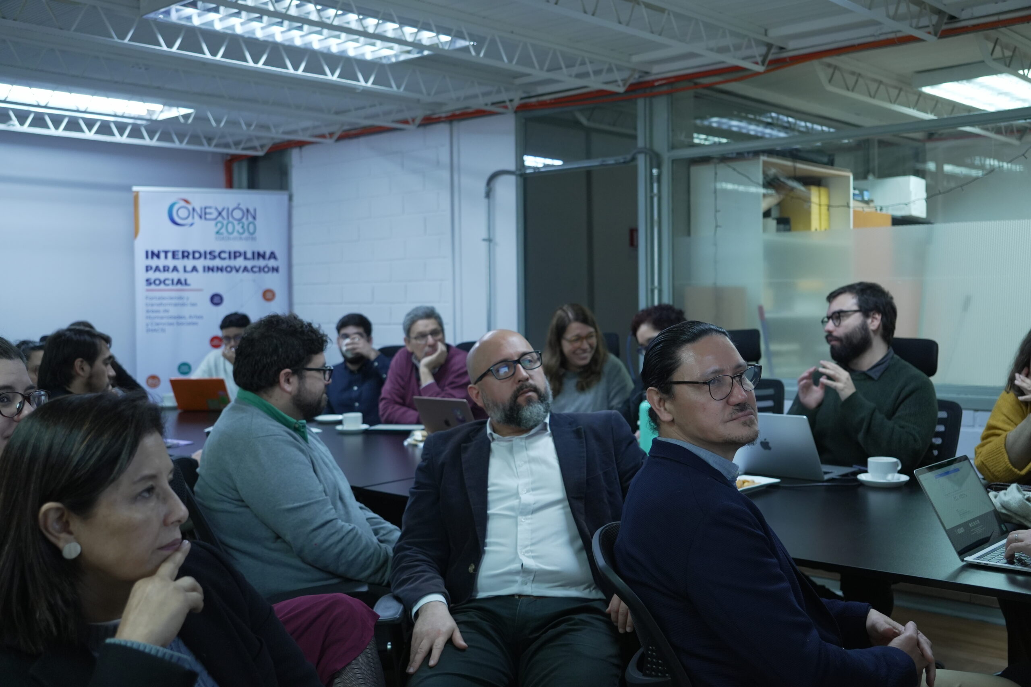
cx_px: 516
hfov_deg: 51.6
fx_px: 1065
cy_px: 344
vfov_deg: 35.8
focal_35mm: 37
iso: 800
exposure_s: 1/100
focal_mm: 24.8
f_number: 2.8
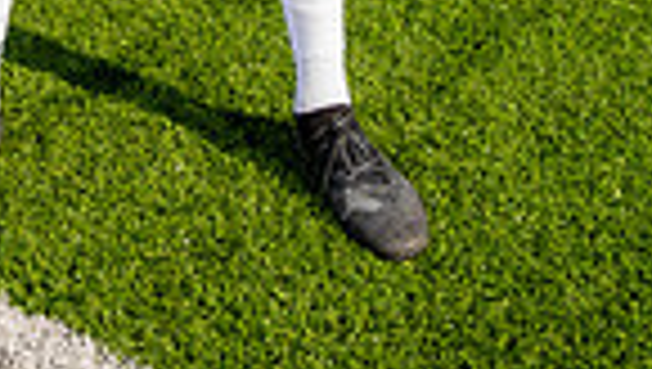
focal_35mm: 81
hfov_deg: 25.8
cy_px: -558
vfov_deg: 11.8
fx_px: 1402
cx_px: 144
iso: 50
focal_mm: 25
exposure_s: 1/125
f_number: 7.1
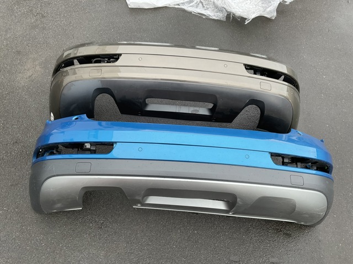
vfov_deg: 48.2
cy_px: 132
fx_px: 296
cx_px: 176
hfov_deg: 61.7
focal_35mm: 29
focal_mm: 3
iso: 40
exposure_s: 1/122
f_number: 1.8
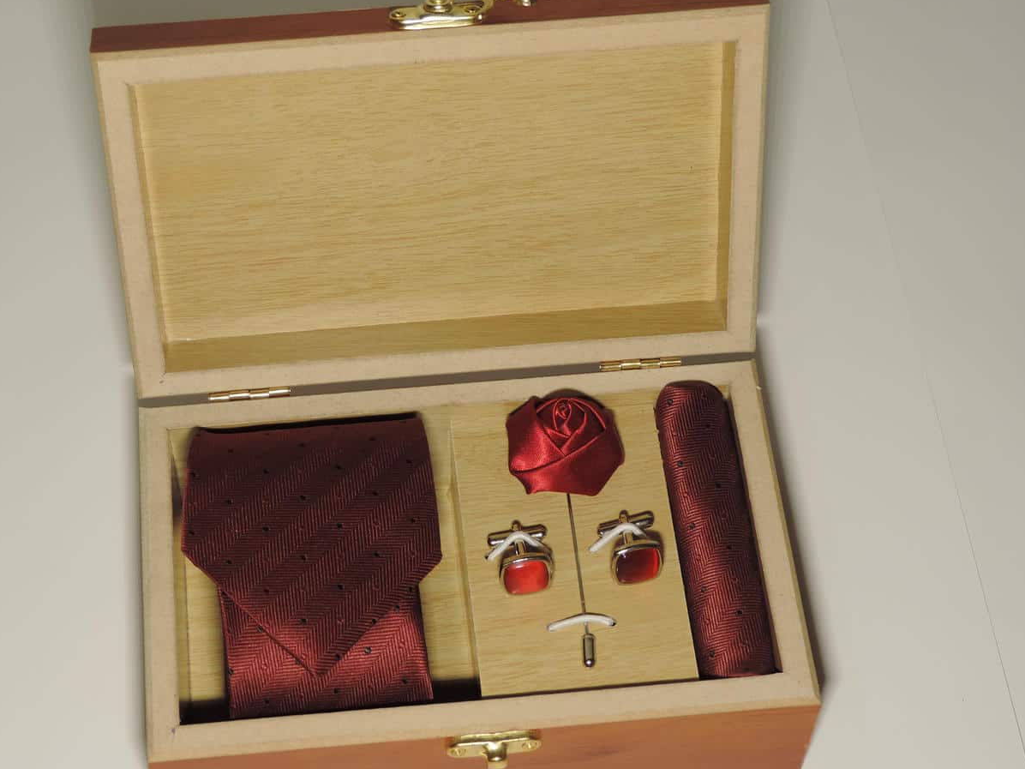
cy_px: 389
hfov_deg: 25.0
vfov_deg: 18.9
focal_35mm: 78
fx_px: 2310
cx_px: 463
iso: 100
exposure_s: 1/60
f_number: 3.9
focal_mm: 12.4
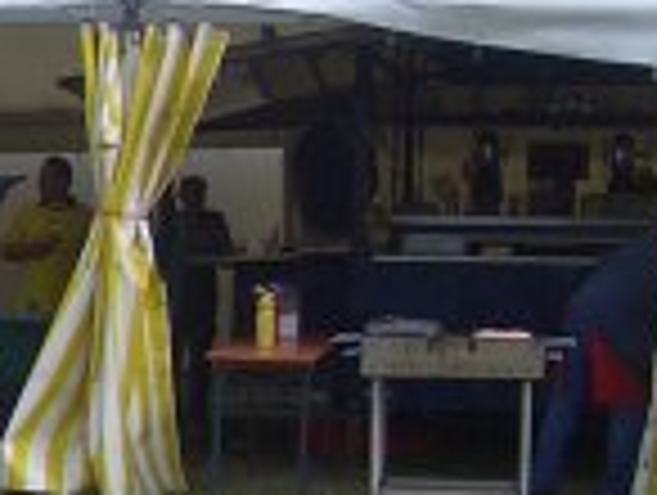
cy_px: 454
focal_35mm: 153
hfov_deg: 11.4
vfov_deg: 9.7
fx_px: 2909
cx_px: -724
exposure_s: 1/500
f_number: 4.3
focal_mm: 5.8
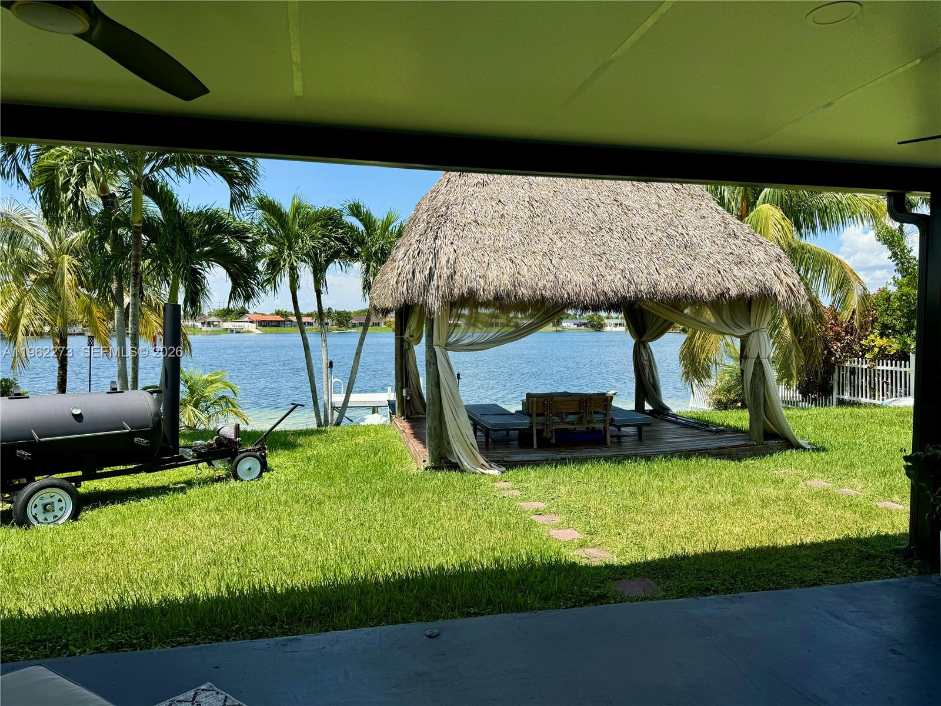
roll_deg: -0.1
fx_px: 652
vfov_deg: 56.8
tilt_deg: -3.2
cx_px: 470
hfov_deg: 71.6
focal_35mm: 24
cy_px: 353
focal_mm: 6.76
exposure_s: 1/3247
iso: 80
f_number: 1.78
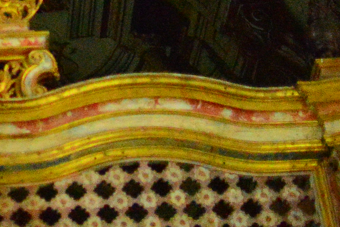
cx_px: -313
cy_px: -3
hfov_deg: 9.7
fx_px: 1890
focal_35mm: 200
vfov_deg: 6.8
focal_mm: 35
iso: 5000
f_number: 1.8
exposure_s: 1/1600
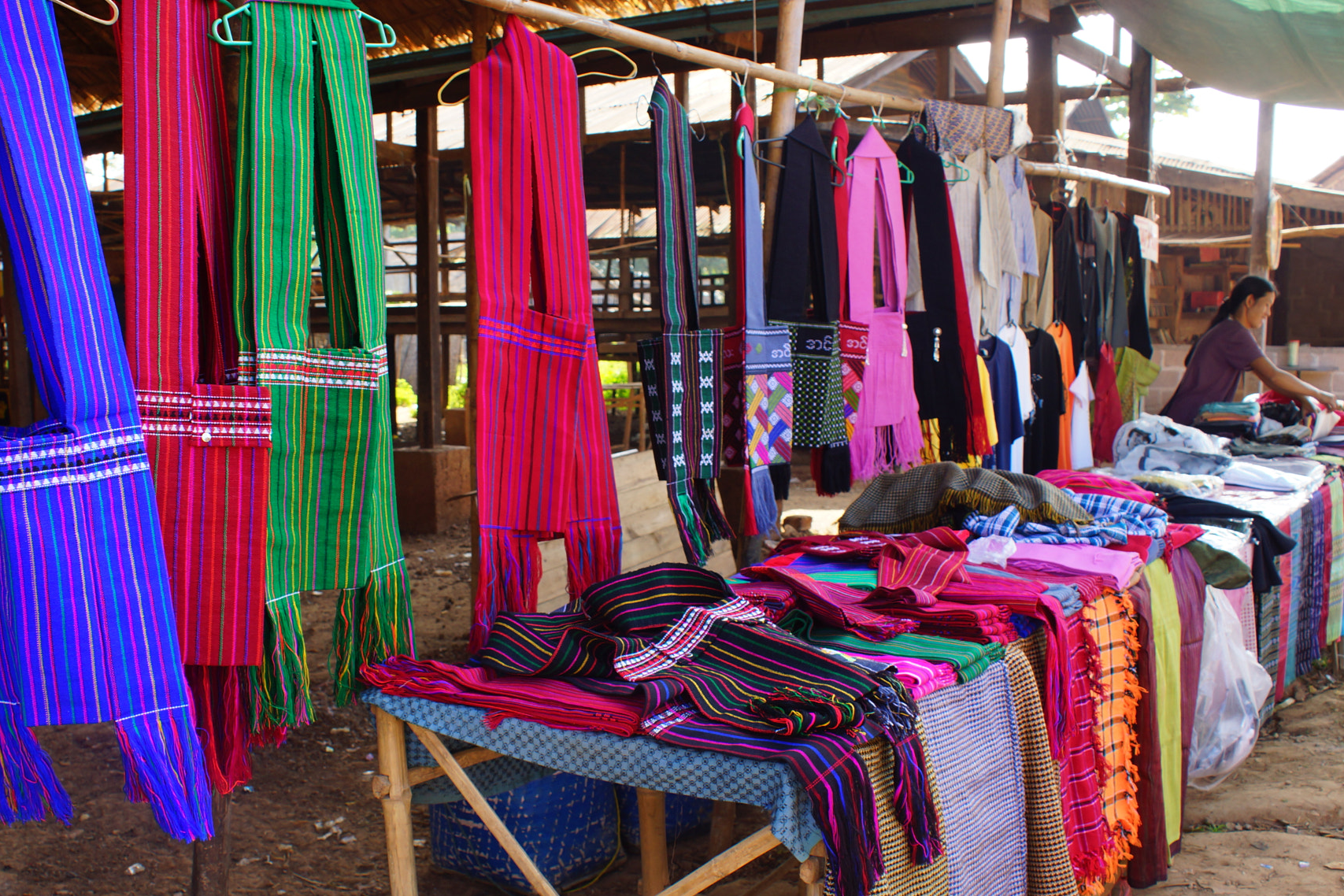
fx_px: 1344
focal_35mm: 36
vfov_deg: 36.8
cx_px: 583
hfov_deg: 53.0
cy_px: 500
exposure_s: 1/60
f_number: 5
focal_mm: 20
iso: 100
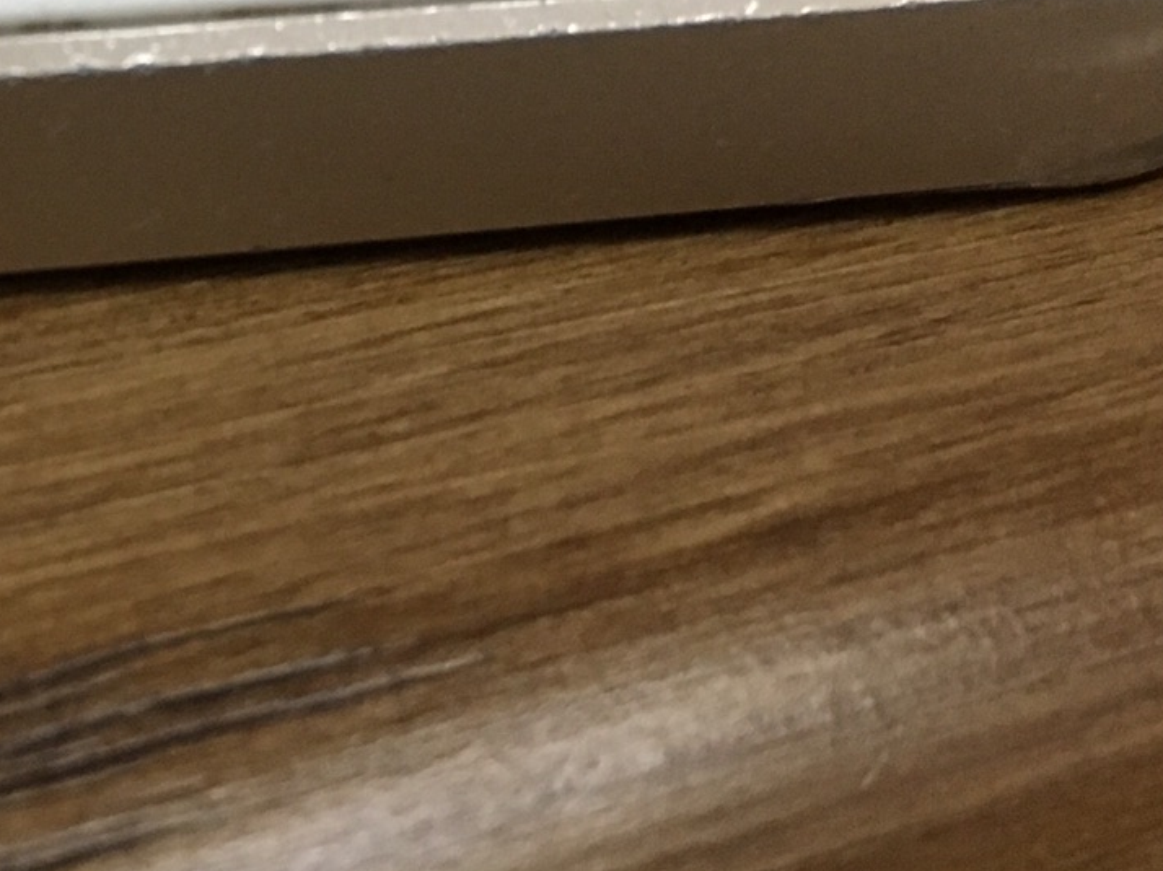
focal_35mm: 78
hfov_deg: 24.3
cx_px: 119
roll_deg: -2.3
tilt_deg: -33.9
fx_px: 2620
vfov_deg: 18.6
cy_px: 78
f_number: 2.2
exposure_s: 1/17
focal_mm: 4.15
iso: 200
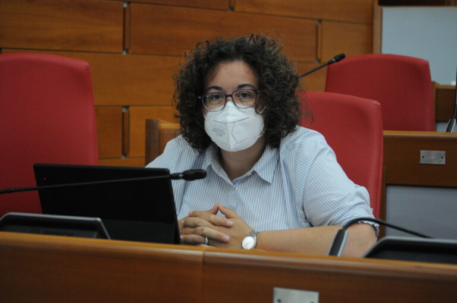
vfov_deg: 14.7
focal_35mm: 93
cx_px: 228
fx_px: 1179
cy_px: 152
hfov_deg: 21.9
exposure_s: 1/60
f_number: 4.2
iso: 1800
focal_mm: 62
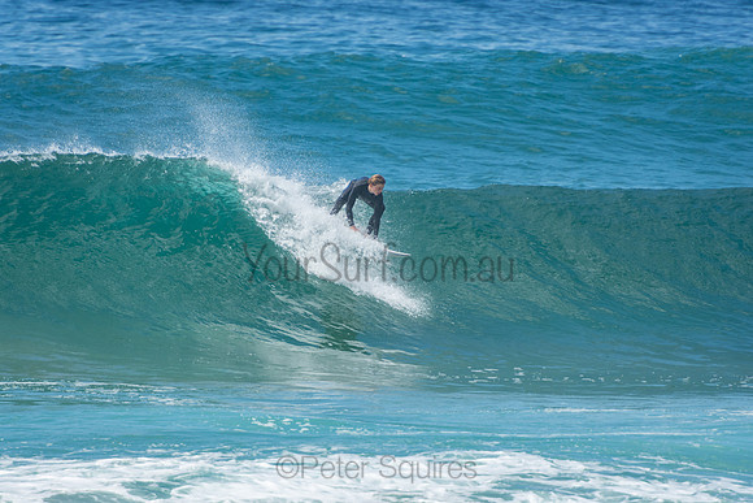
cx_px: 376
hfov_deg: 3.4
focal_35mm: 600
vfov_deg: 2.3
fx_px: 12552
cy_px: 252
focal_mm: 400
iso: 250
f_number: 5.6
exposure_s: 1/1250
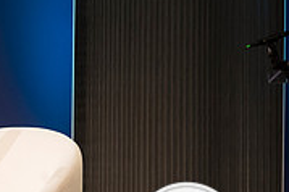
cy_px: 20
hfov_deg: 4.4
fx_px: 3713
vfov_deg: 3.0
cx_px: -171
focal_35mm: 463
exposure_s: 1/125
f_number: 2.8
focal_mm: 135
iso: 800
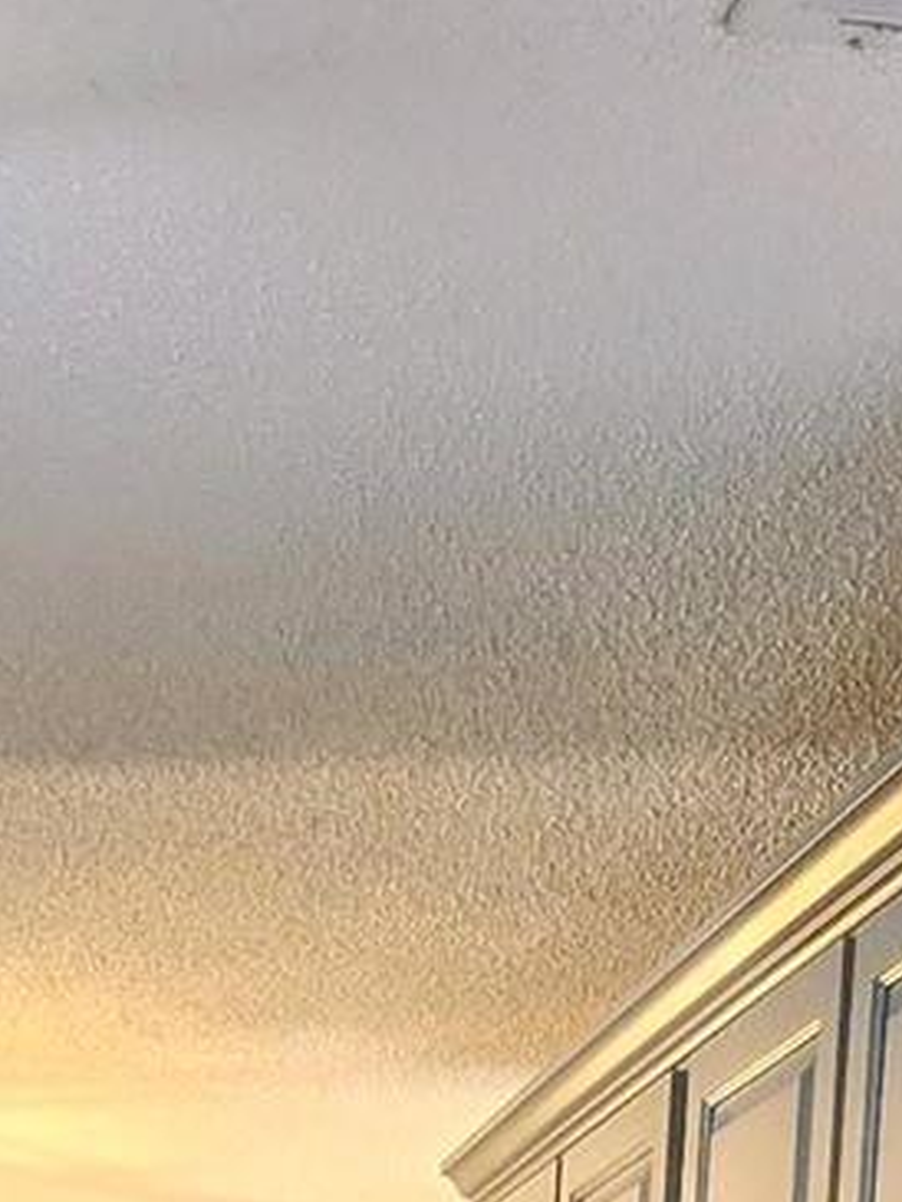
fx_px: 2847
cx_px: 201
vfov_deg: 18.9
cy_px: 2104
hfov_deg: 17.9
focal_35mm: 82
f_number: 2.2
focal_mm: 2.2
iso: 320
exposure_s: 1/60
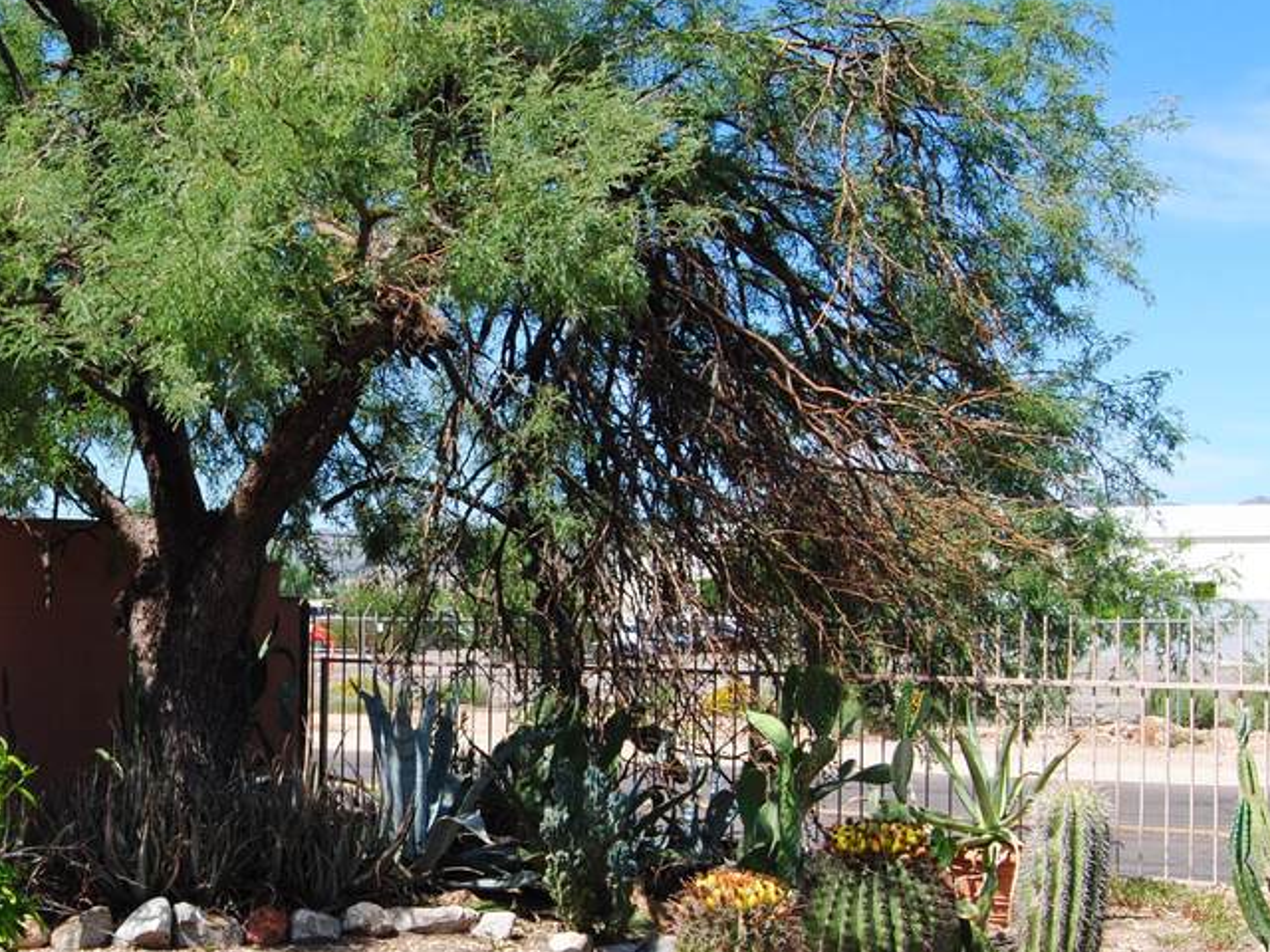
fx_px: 1908
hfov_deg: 35.9
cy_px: 659
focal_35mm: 52
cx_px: 302
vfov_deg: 27.8
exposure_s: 1/250
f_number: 10
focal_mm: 18
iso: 180
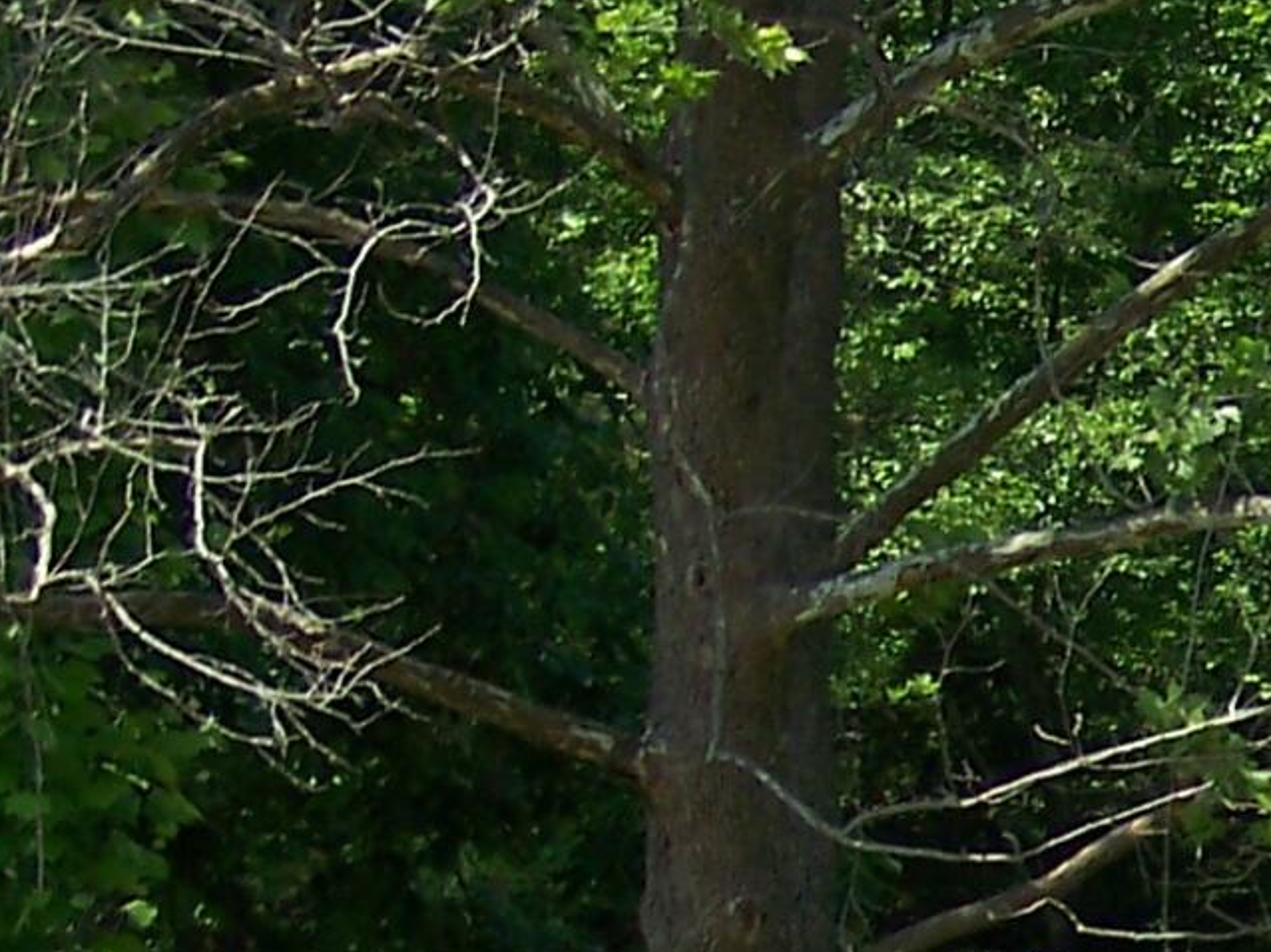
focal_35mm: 367
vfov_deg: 4.0
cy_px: 1643
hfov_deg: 5.2
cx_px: 2958
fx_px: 13470
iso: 64
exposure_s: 1/400
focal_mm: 13.2
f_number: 3.2
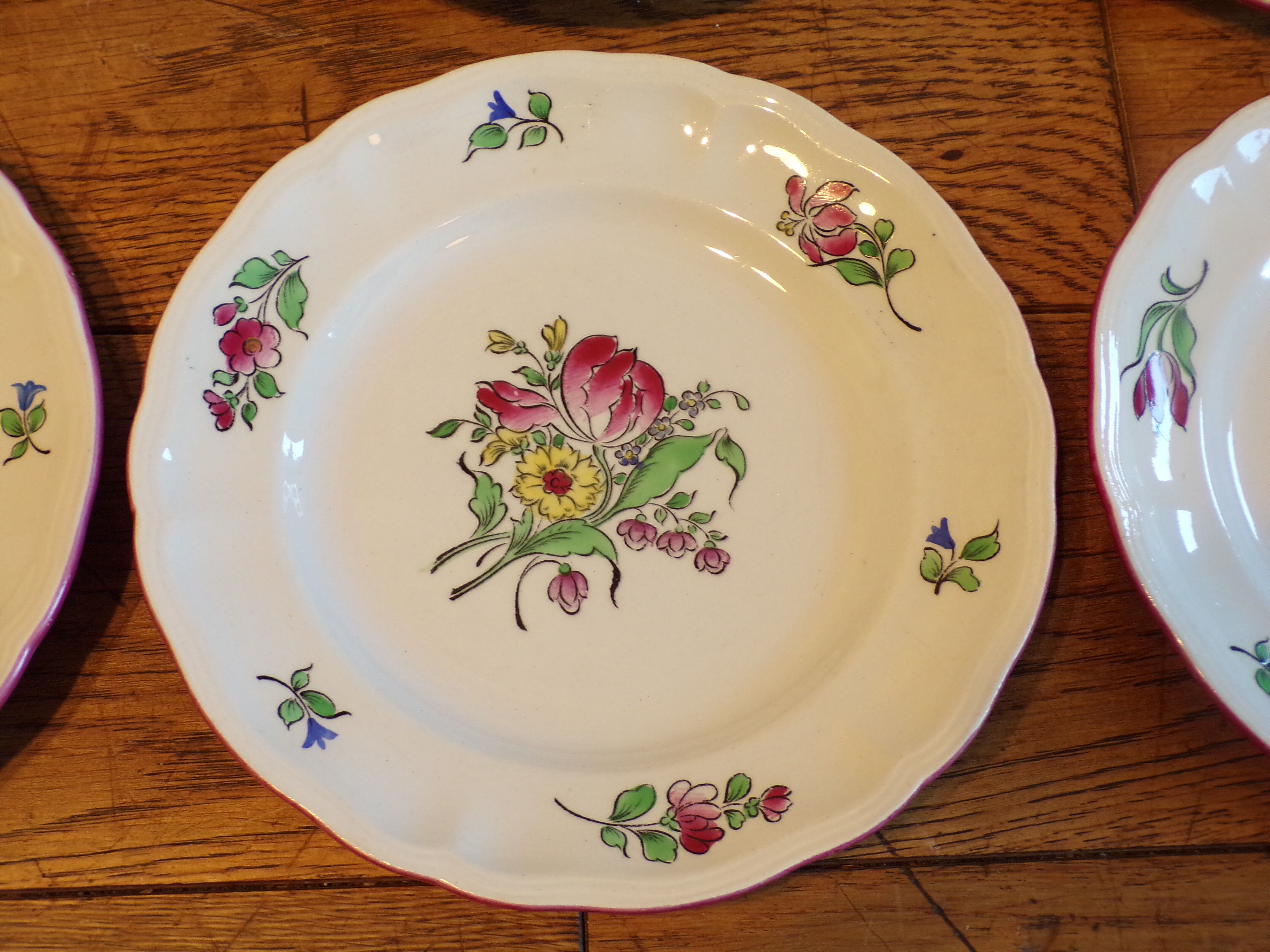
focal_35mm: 42
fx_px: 1541
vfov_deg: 34.3
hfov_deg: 44.8
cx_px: 635
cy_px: 476
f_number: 3.4
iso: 200
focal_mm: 7.6
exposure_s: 1/34
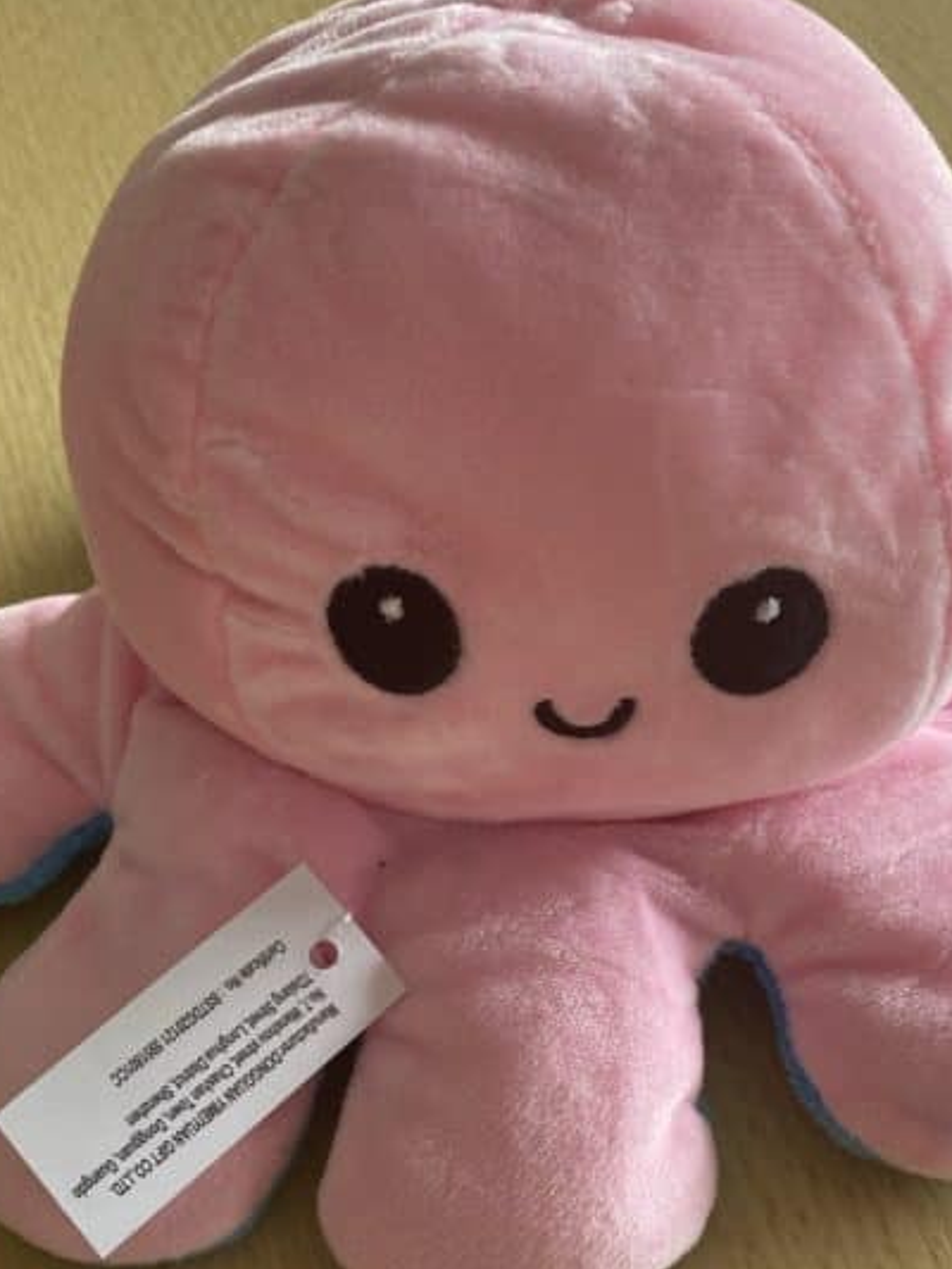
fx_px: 1430
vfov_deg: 47.5
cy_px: 779
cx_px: 566
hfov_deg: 36.7
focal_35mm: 39
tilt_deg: -56.9
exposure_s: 1/121
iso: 64
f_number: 1.8
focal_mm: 4.25
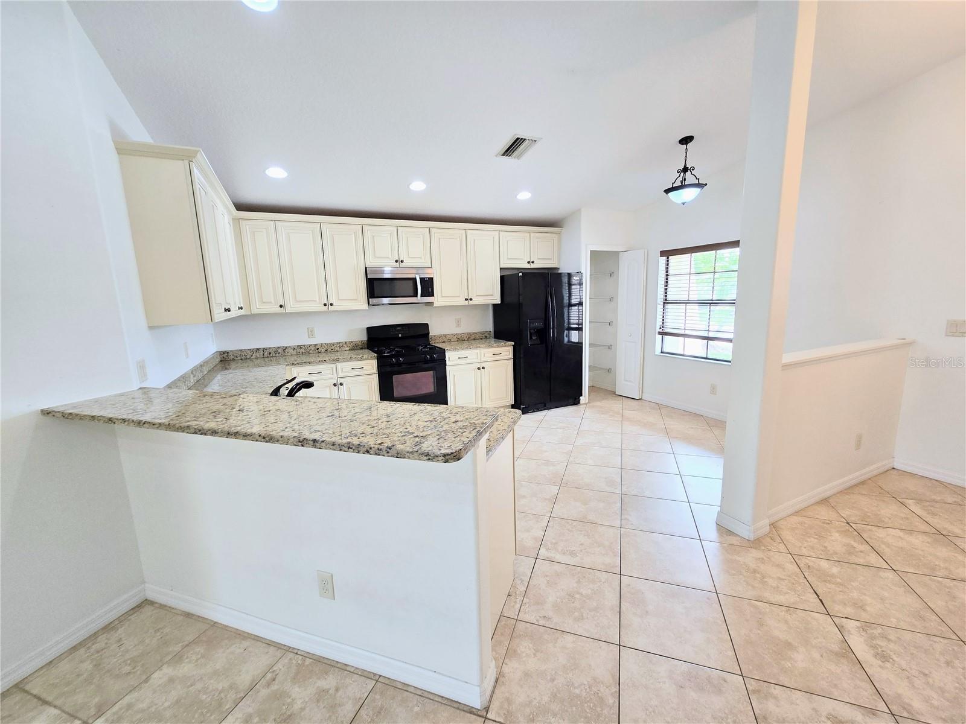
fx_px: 363
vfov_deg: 89.9
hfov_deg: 106.2
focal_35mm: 13
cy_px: 362
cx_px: 483
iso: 80
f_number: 2.2
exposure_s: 1/60
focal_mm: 2.2
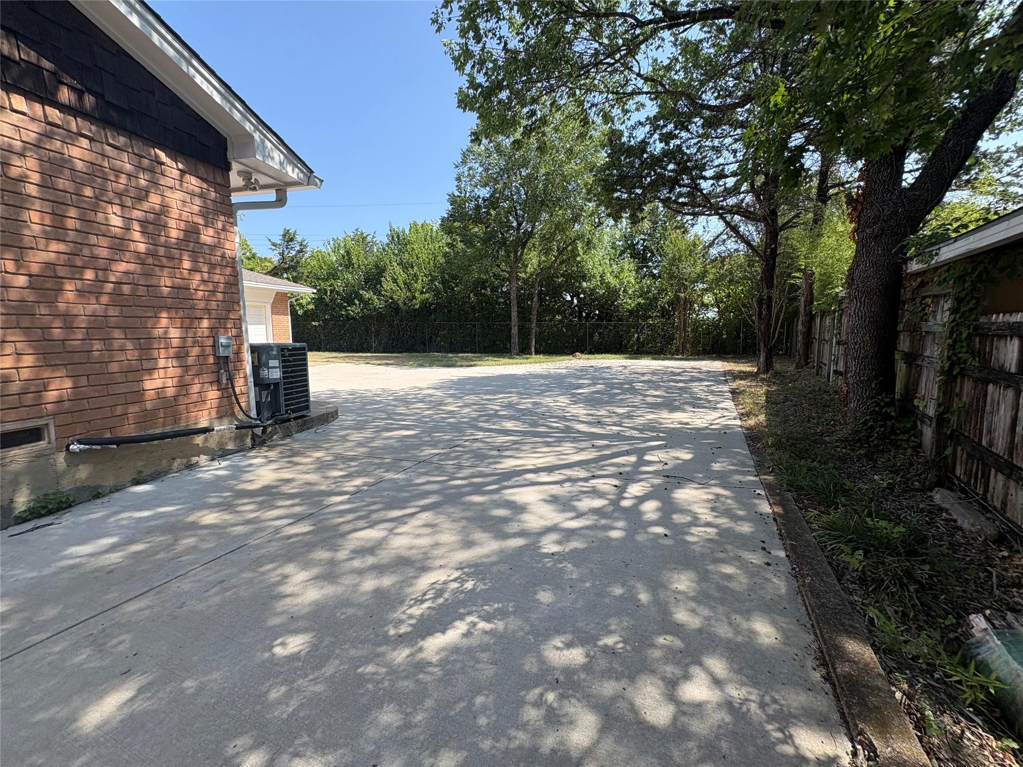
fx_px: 414
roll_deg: +1.2
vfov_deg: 85.7
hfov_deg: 102.1
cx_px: 512
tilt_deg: -5.6
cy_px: 384
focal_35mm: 14
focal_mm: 2.22
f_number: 2.2
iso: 40
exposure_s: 1/771
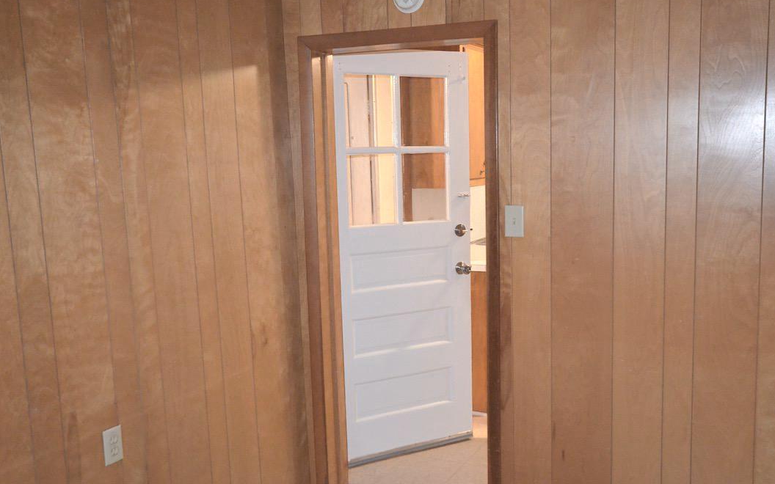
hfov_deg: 52.7
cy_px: 255
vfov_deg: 34.4
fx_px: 781
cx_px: 410
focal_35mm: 37
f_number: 3.5
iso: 3200
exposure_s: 1/60
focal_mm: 20
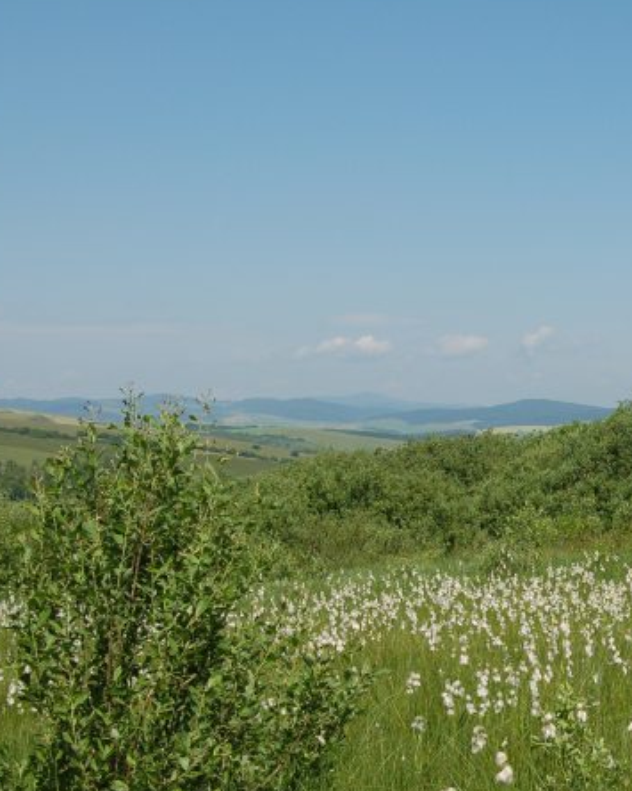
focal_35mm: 76
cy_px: 447
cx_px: 687
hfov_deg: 19.4
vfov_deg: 25.1
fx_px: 1778
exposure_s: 1/320
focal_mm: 30
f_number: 9
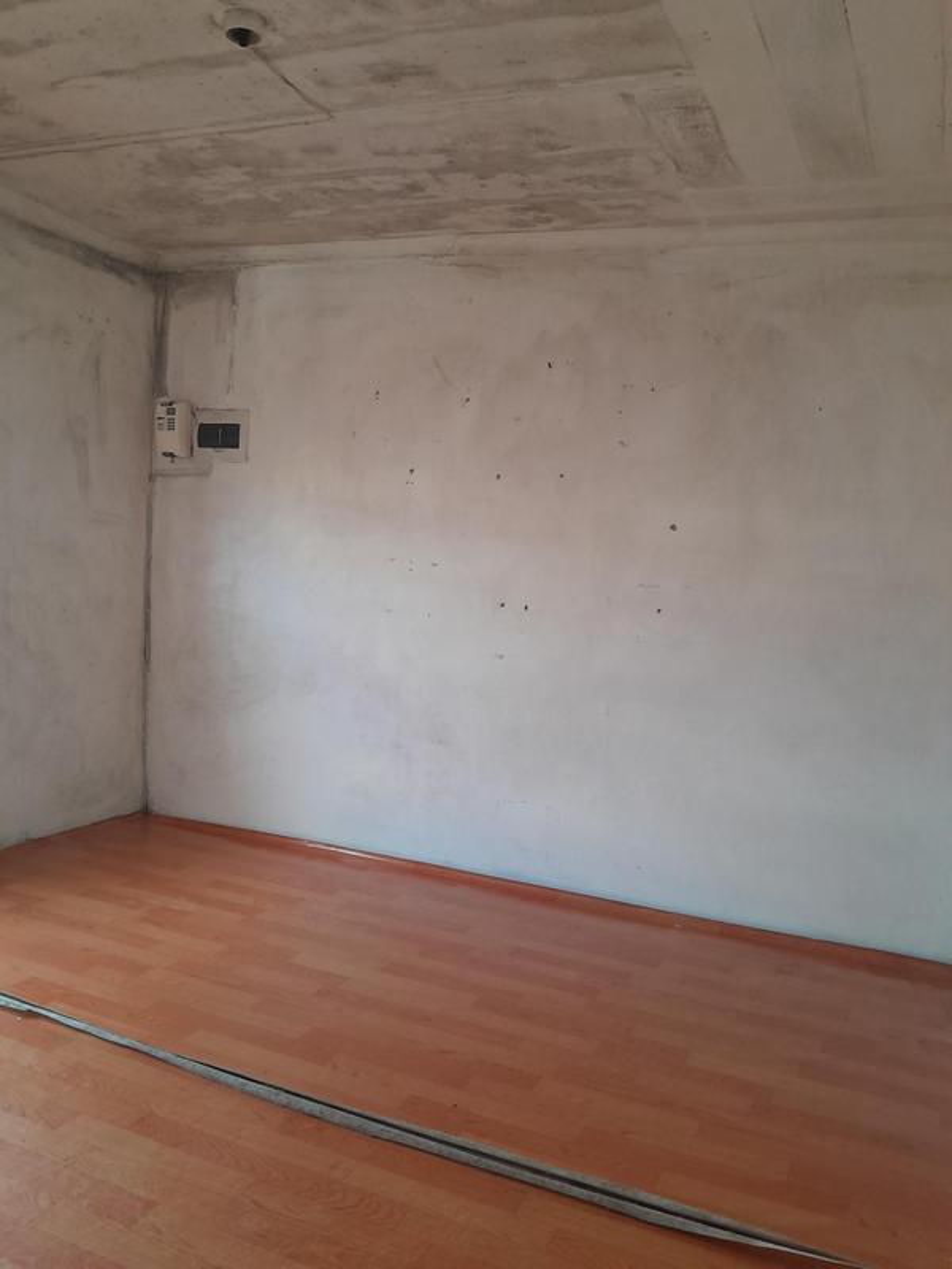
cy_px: 634
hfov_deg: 53.1
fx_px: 953
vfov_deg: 67.3
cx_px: 476
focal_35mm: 26
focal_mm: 3.98
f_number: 1.8
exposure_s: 1/60
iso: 400
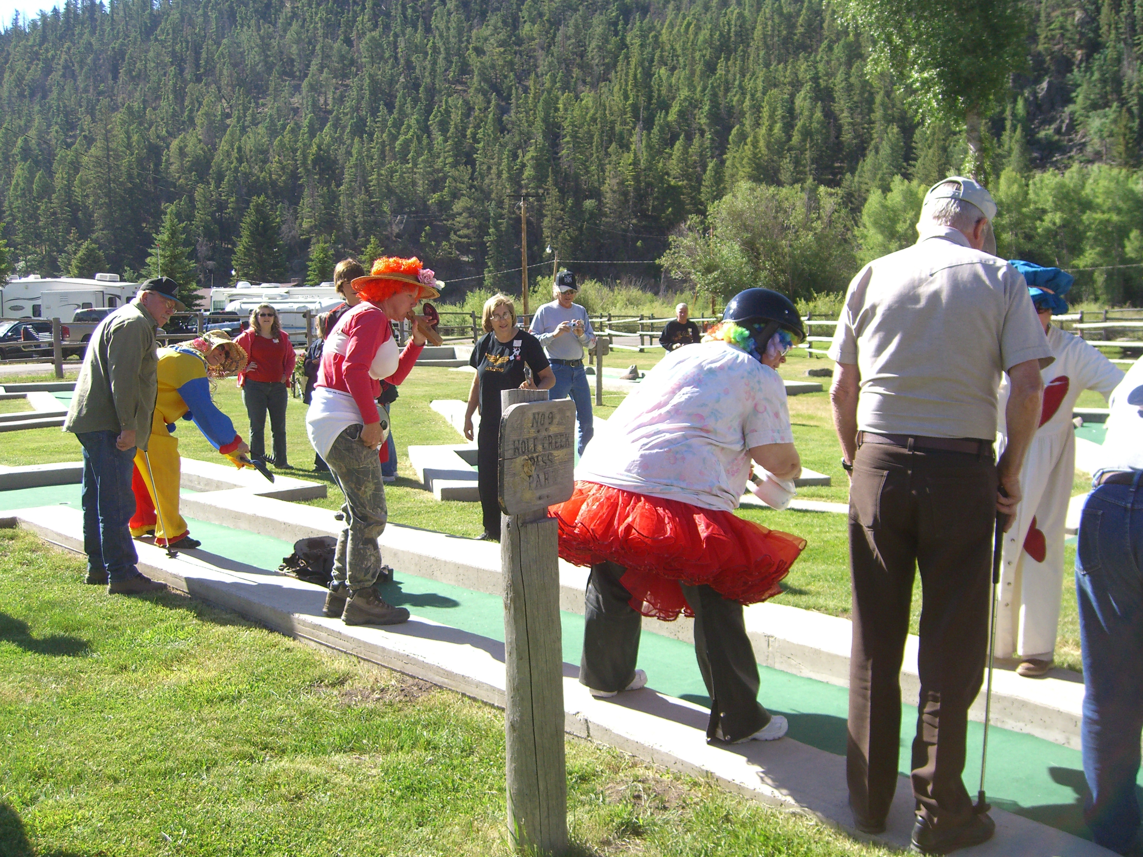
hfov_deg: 49.0
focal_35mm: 38
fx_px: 1255
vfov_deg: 37.7
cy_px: 428
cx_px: 572
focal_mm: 7.9
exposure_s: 1/1000
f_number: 2.8
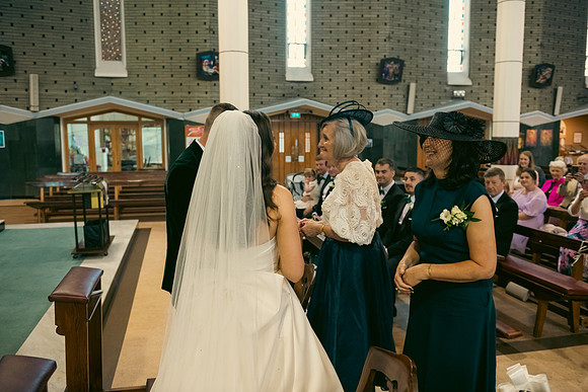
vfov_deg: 42.3
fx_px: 506
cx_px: 294
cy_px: 196
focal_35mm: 31
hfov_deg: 60.3
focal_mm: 31
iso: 1000
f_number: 3.5
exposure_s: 1/160
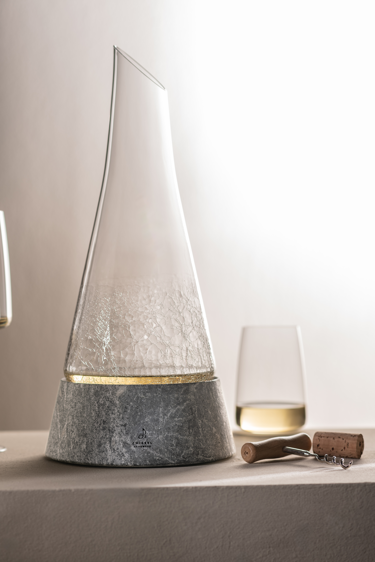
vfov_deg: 23.9
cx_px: 188
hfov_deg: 16.1
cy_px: 281
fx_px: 1328
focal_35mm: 85
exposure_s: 1/160
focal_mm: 85
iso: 80
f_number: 4
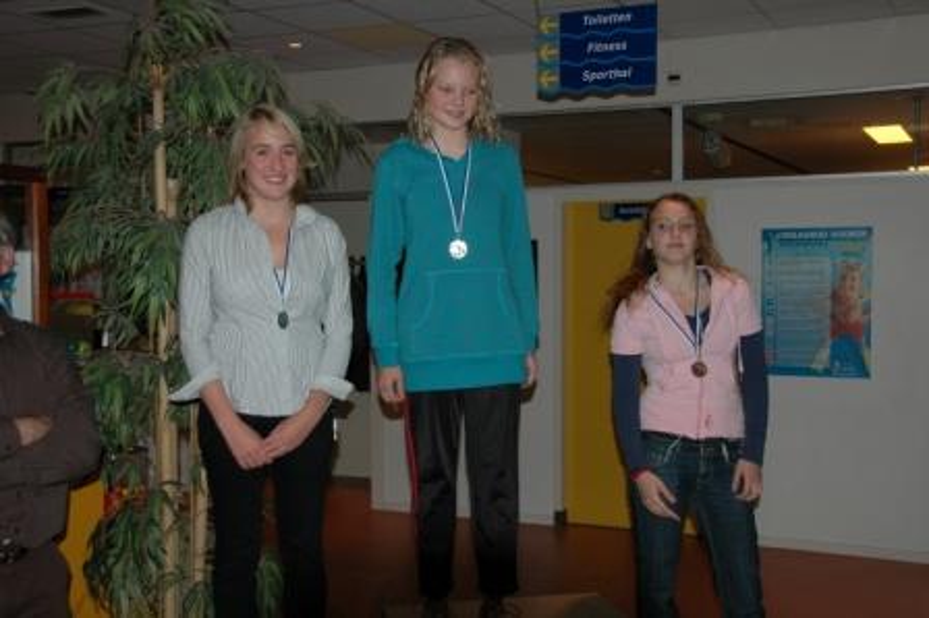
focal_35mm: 46
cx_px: 464
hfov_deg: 42.4
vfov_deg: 28.9
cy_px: 309
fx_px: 1199
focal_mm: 31
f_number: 4.2
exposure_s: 1/60
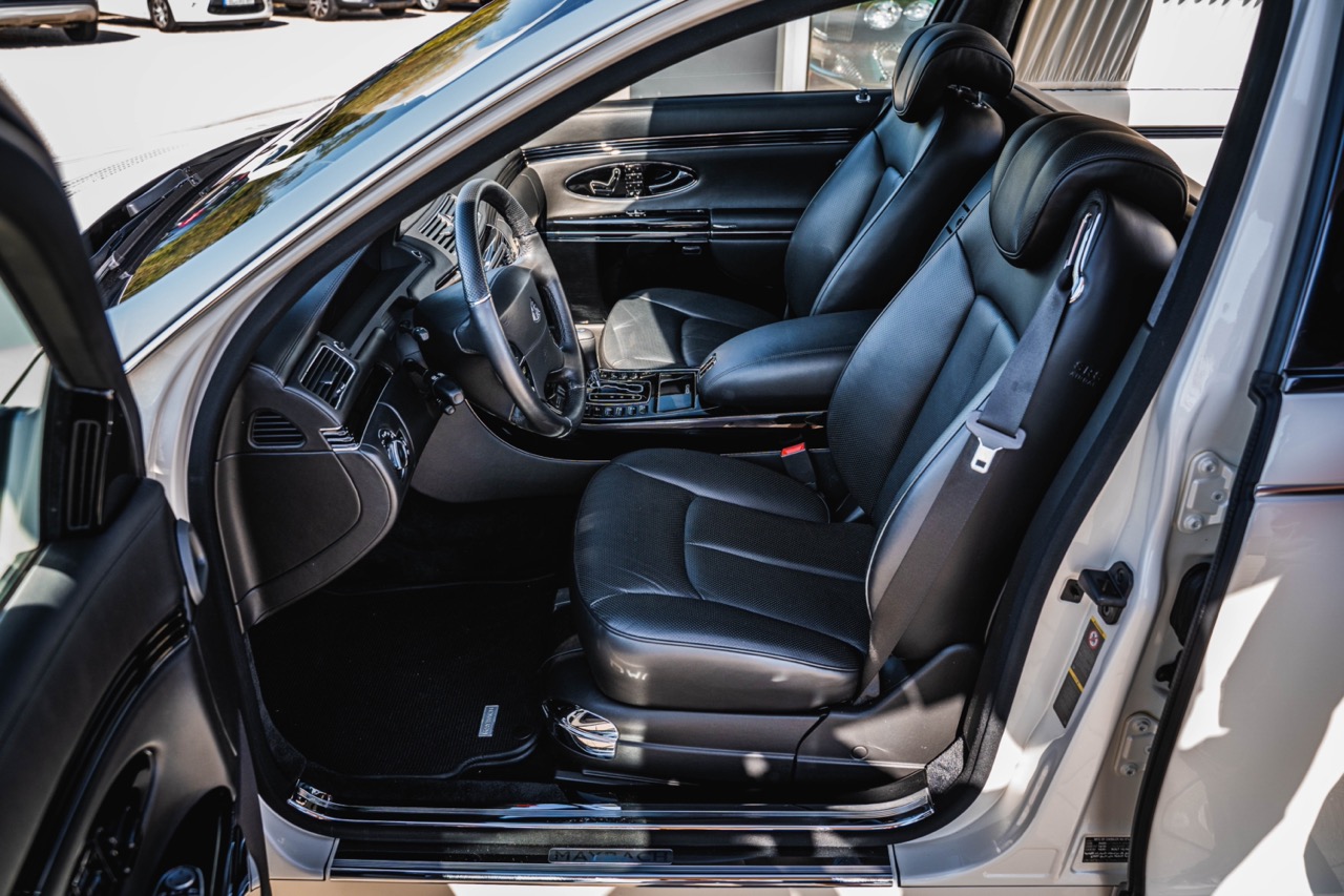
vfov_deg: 46.4
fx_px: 1045
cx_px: 672
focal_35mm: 28
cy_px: 448
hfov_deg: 65.5
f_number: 5
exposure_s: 1/100
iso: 400
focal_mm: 28
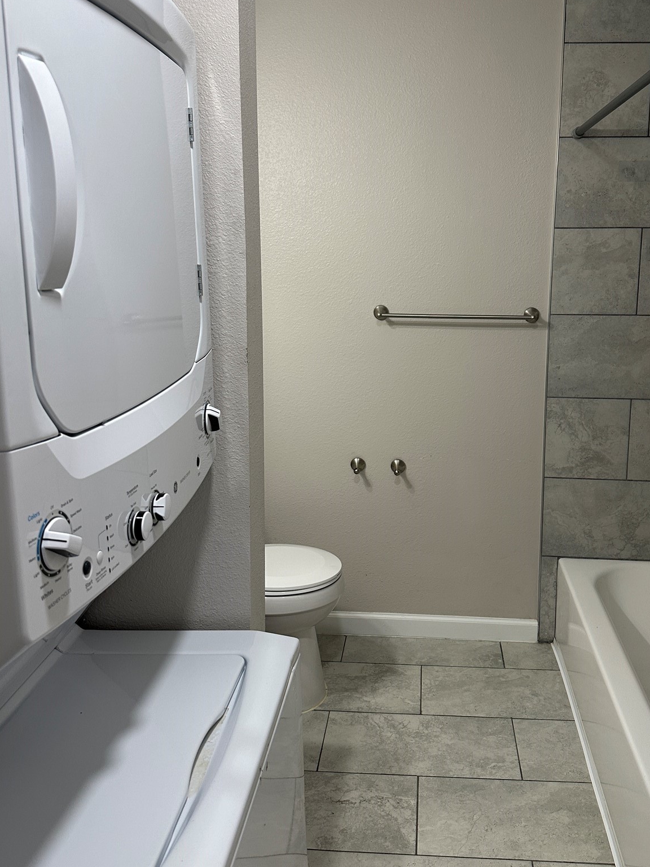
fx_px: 801
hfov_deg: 44.0
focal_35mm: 32
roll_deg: -0.9
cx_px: 385
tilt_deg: -10.0
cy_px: 363
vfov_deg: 56.5
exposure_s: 1/120
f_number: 1.78
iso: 125
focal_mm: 6.86
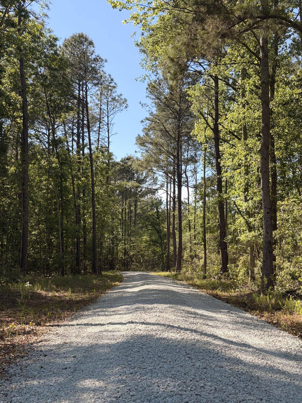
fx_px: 558
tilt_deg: +5.7
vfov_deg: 39.7
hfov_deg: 30.3
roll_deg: -0.4
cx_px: 151
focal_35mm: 48
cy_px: 202
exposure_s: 1/2494
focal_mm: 6.76
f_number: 1.78
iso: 100
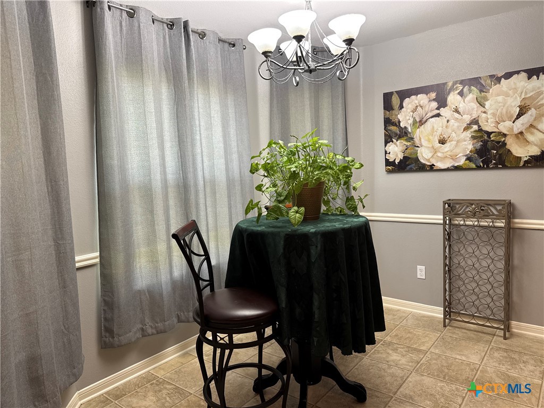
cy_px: 204
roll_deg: +2.7
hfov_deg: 71.6
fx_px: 377
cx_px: 272
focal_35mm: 24
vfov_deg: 56.8
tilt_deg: -5.8
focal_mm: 6.76
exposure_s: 1/60
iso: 200
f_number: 1.78
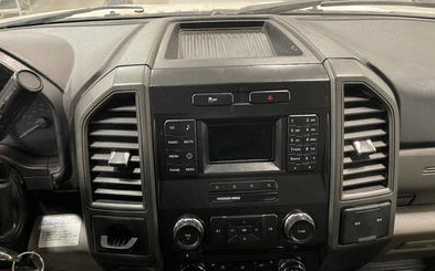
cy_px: 145
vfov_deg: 45.9
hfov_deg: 68.4
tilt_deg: -32.3
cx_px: 218
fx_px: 320
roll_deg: -0.5
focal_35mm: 27
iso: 640
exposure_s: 1/32
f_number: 1.6
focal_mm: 5.1
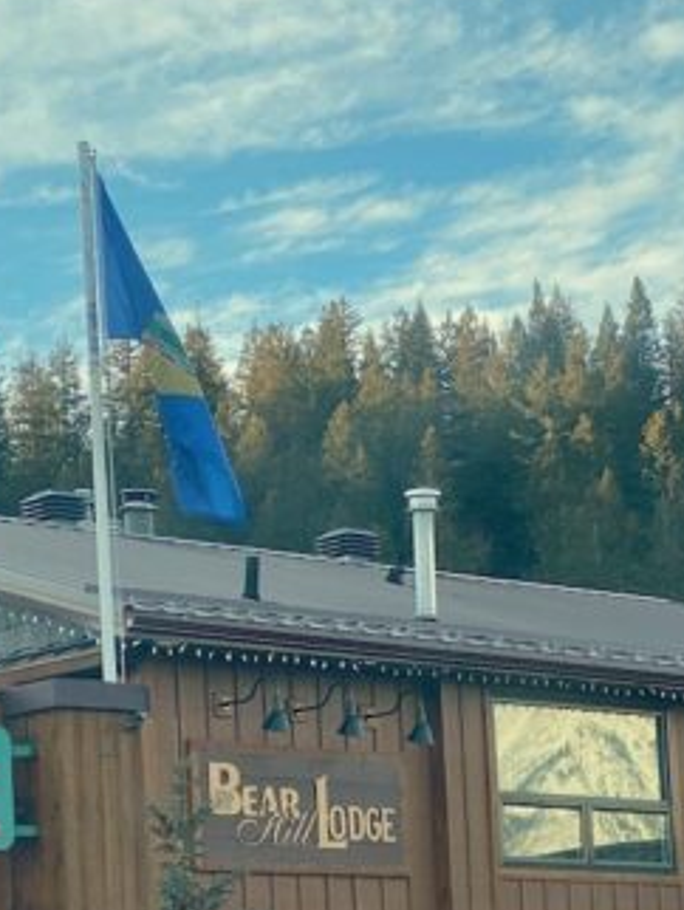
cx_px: 367
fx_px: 3394
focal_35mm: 129
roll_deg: +2.9
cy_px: 718
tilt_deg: +5.8
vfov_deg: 15.2
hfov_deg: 11.5
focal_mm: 6
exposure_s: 1/527
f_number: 2
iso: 20
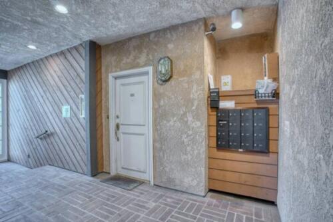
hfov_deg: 93.3
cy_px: 111
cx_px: 166
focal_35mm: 17
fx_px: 157
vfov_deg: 70.4
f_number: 7.1
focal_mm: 17
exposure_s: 1.6
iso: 100
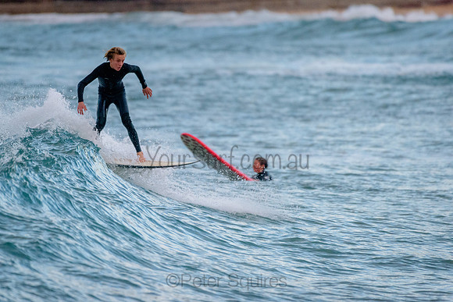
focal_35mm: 612
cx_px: 176
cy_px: 119
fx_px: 7700
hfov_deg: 3.4
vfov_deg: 2.2
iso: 2000
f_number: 5.6
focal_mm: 500
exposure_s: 1/2000
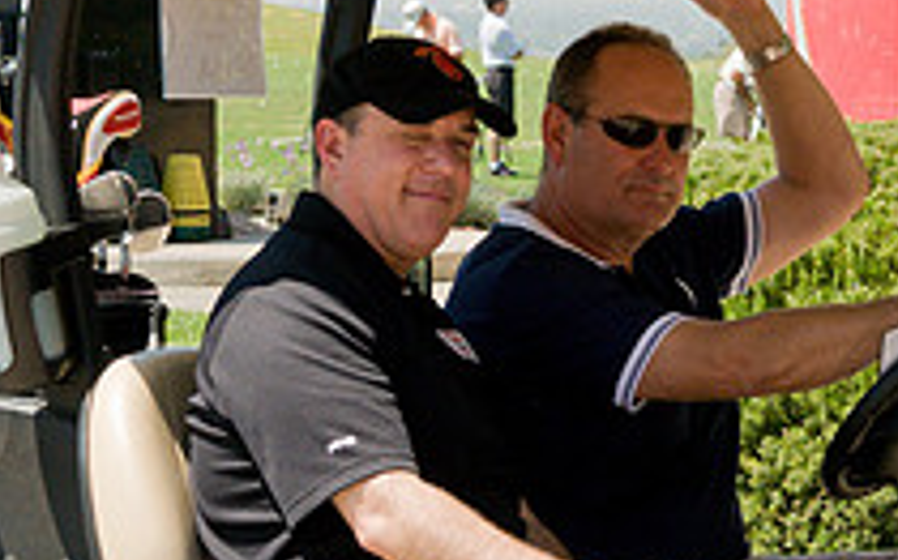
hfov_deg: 13.0
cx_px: 753
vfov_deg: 8.2
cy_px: 378
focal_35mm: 160
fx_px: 3914
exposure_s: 1/800
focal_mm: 38
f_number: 7.1
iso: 400
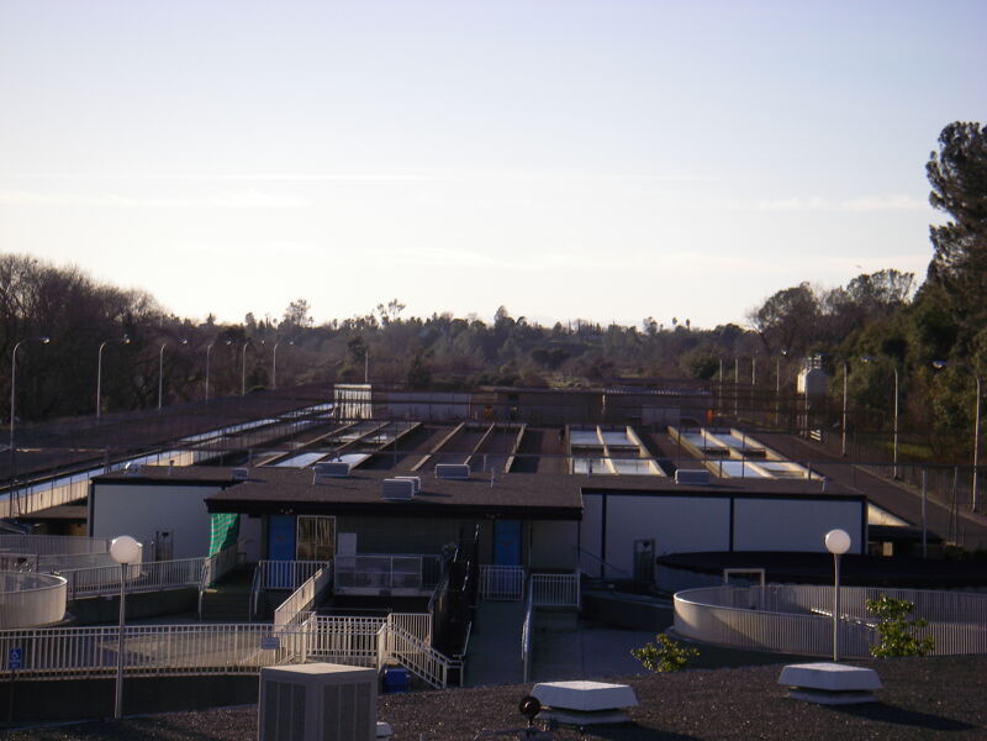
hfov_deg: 17.3
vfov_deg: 13.0
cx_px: 494
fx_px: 3250
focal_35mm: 114
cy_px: 370
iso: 64
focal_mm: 18.9
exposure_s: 1/500
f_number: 4
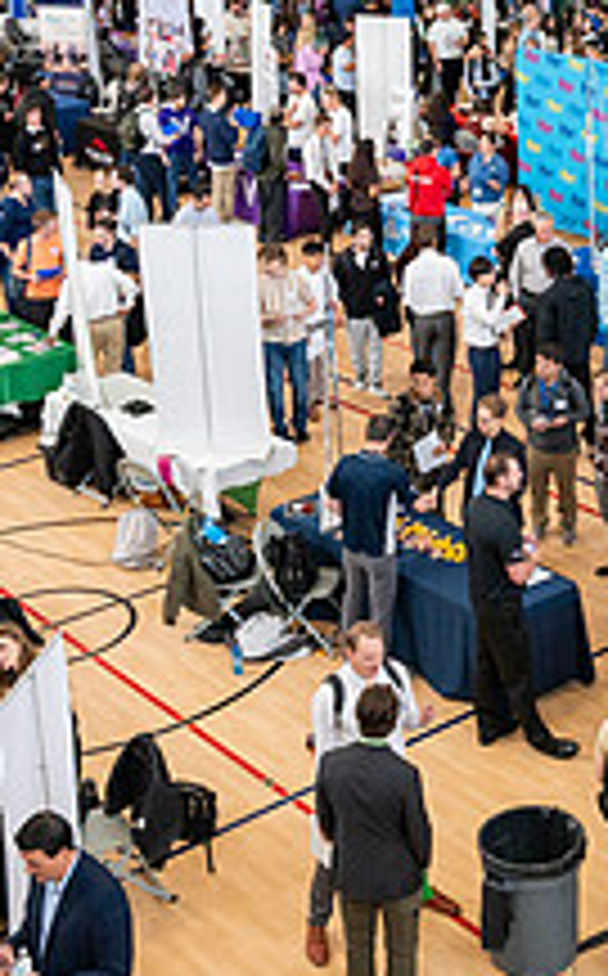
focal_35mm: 69
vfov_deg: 29.2
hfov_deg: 18.5
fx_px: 1835
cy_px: 214
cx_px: 549
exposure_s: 1/125
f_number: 7.1
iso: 400
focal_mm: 24
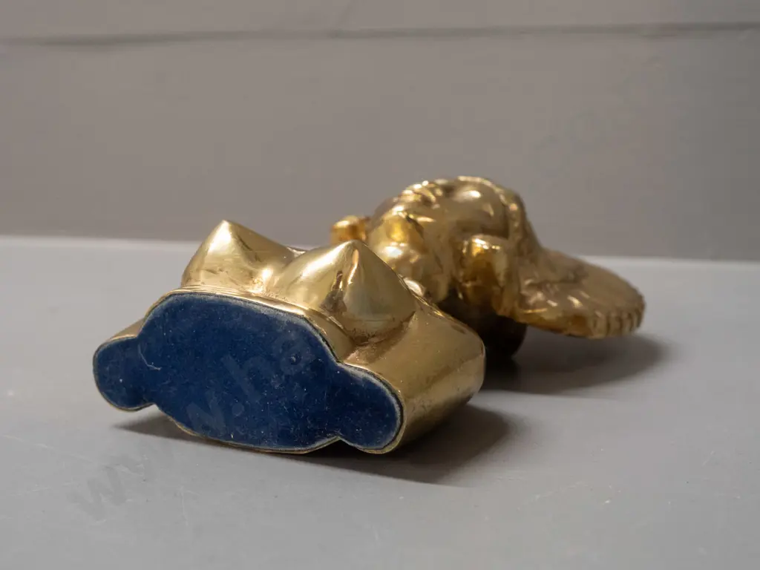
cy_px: 285
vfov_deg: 29.1
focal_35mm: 50
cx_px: 380
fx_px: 1098
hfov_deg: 38.2
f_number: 5.6
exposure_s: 1/100
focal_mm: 25
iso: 3200
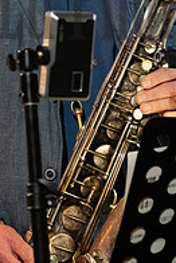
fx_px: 2115
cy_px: 4
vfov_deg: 7.1
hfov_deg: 4.8
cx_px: 44
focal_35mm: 289
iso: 5000
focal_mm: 84
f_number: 4
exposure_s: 1/160
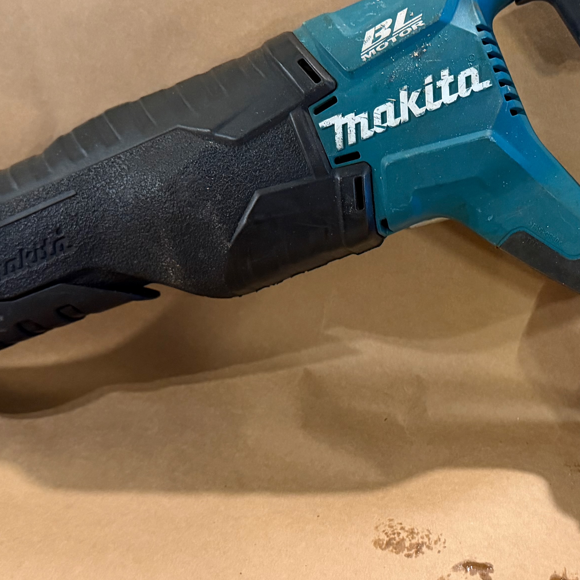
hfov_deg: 32.4
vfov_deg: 32.8
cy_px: 262
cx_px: 406
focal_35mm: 52
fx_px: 986
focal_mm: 6.76
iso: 640
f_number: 1.78
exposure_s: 1/33
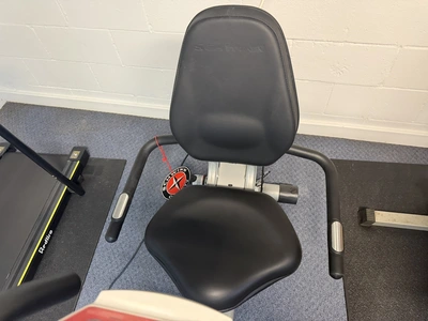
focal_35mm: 24
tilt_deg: -54.0
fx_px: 297
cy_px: 160
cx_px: 214
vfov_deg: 56.8
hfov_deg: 71.6
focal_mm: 6.76
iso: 800
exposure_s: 1/60
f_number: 1.78
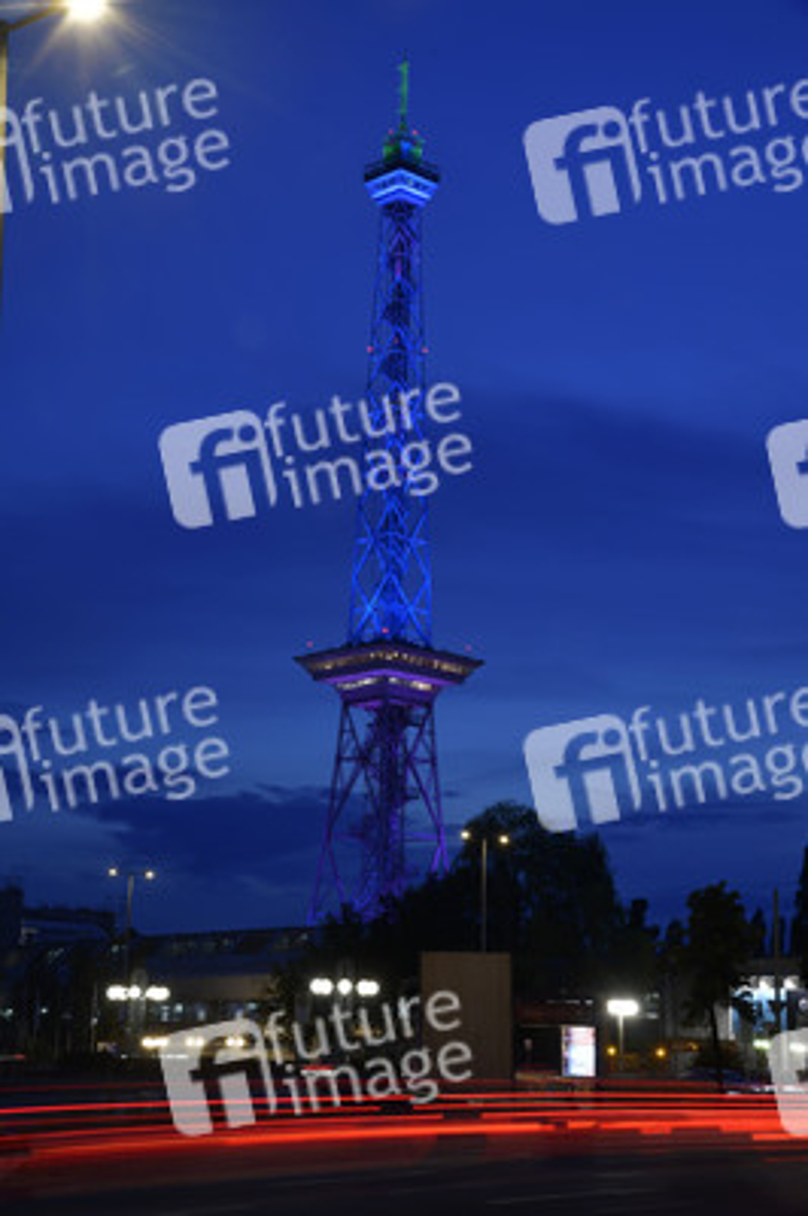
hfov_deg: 20.9
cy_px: 608
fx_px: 2192
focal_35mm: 65
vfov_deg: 31.0
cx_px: 404
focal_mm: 65
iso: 100
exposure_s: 6
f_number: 20
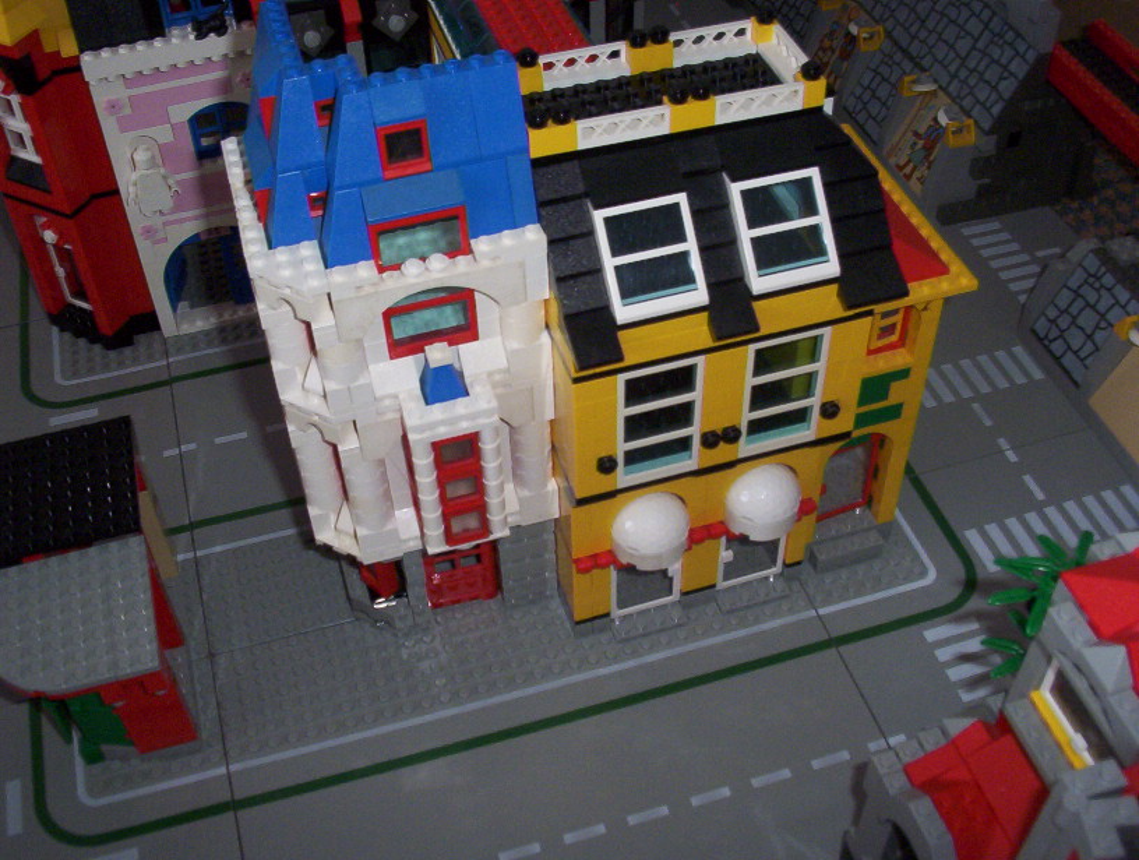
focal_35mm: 39
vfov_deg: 37.0
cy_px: 430
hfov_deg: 47.8
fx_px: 1286
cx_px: 570
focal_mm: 6
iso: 140
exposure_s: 1/30
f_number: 4.5
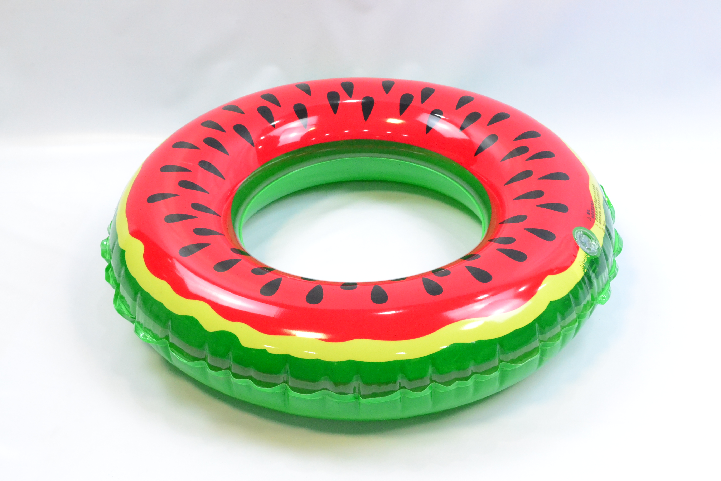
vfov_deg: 25.8
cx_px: 360
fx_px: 1051
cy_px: 240
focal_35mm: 52
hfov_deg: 37.9
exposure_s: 1/15
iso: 3200
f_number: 16
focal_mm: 35
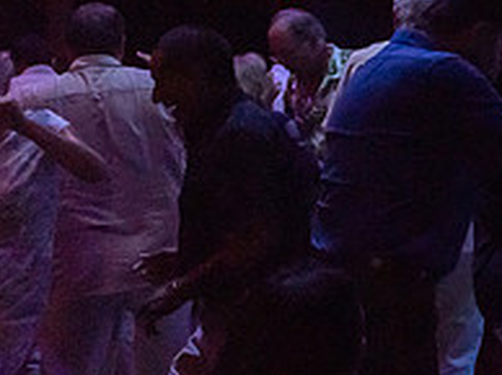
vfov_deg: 15.8
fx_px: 1333
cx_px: 850
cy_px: 21
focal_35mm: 92
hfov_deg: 17.9
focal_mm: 24
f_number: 2.8
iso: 2000
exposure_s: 1/200
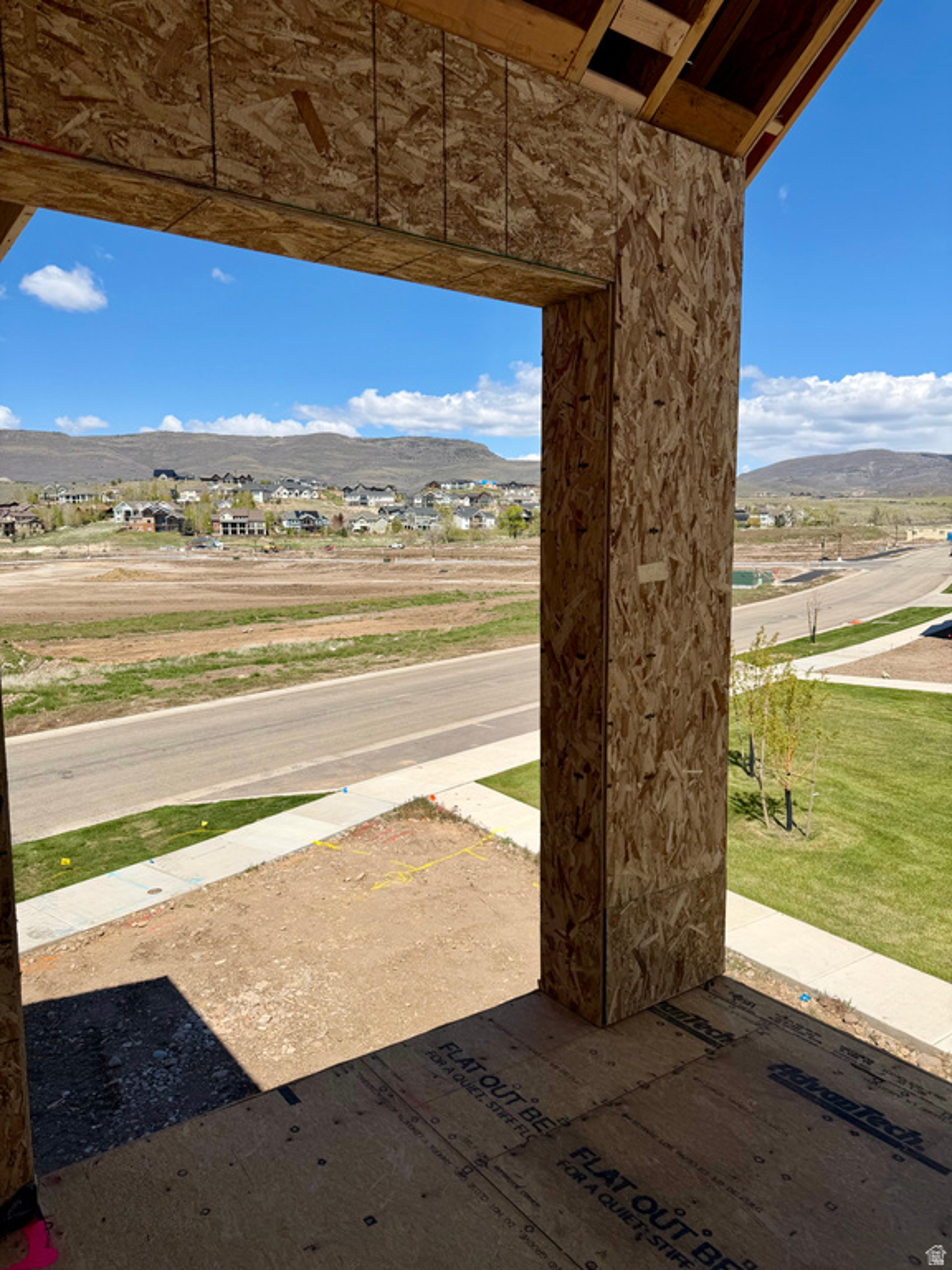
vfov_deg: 71.6
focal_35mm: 24
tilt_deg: -6.7
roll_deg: +0.7
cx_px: 476
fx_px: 880
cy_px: 635
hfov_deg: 56.8
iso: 80
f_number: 1.78
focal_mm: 6.76
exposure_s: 1/6711
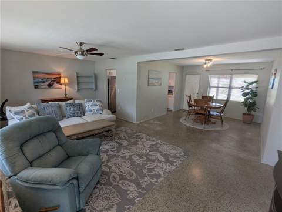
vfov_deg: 78.2
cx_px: 141
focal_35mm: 16
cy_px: 106
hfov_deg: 94.4
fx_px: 130
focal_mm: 2.35
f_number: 2.2
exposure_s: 1/60
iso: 66
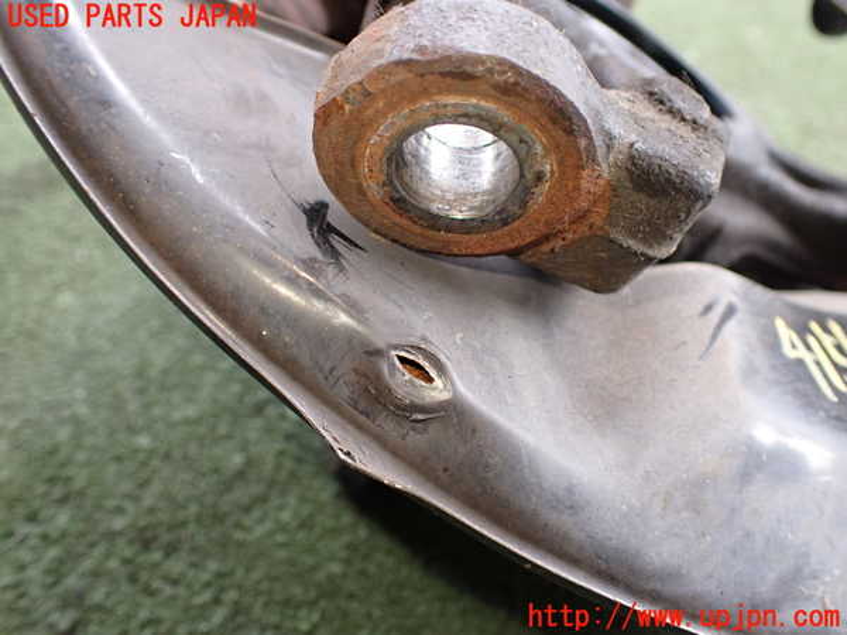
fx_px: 734
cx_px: 424
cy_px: 318
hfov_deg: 60.0
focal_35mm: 30
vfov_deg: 46.8
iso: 400
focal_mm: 5.4
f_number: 2.3
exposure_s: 1/125
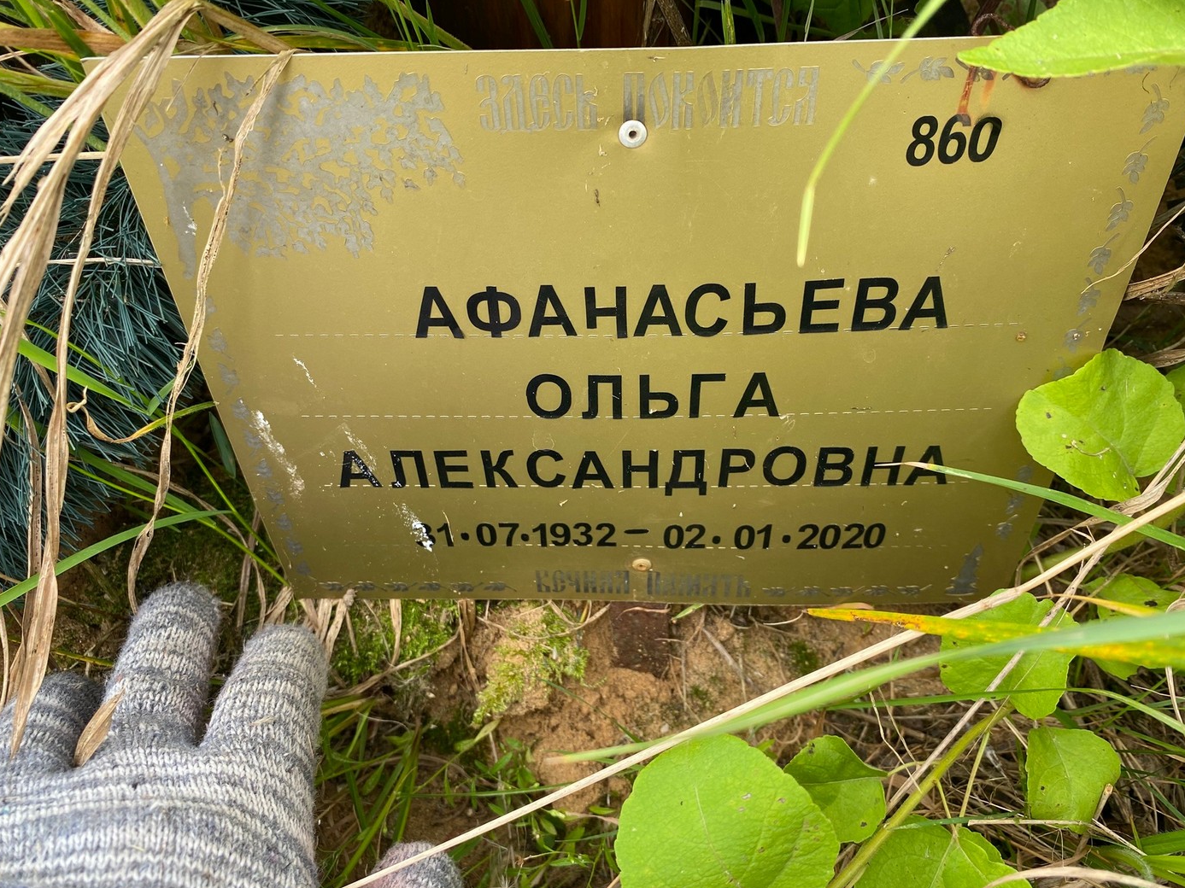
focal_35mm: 27
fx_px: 924
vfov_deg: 51.3
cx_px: 604
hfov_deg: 65.3
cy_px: 432
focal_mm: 4.25
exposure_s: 1/126
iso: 32
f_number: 1.8
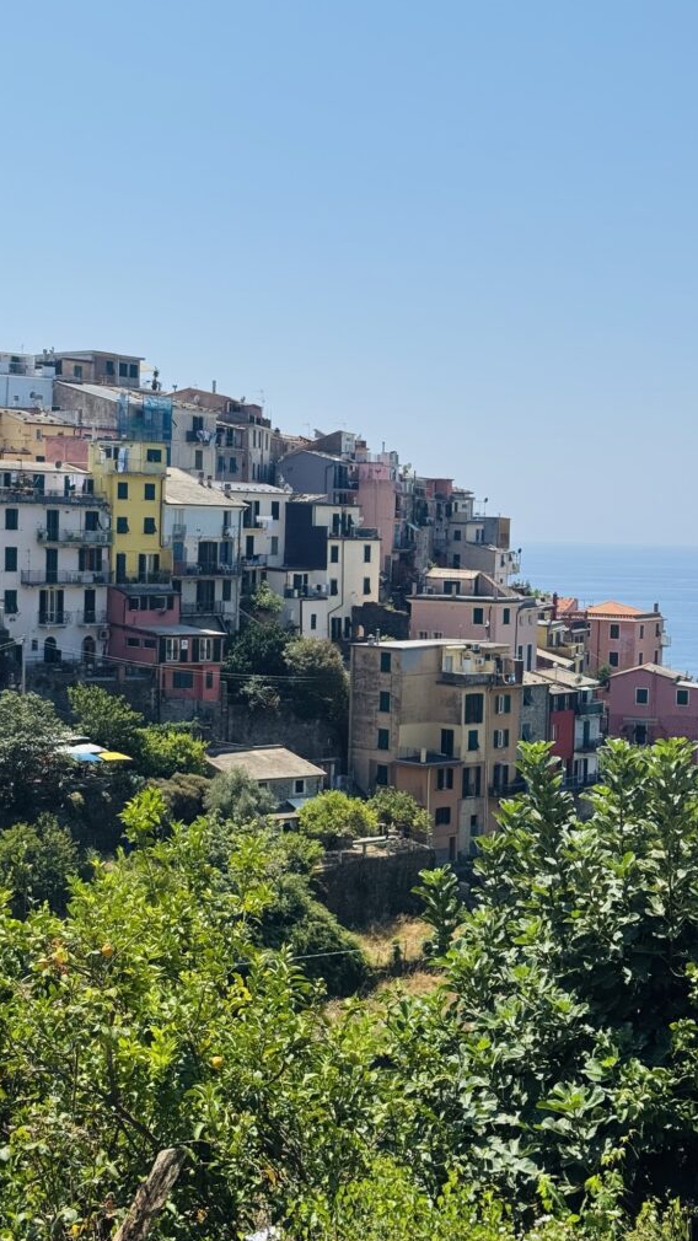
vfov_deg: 39.2
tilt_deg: -3.6
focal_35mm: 53
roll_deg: -1.4
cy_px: 622
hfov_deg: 22.6
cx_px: 269
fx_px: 1744
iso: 64
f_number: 1.78
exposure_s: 1/6410
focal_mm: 6.76
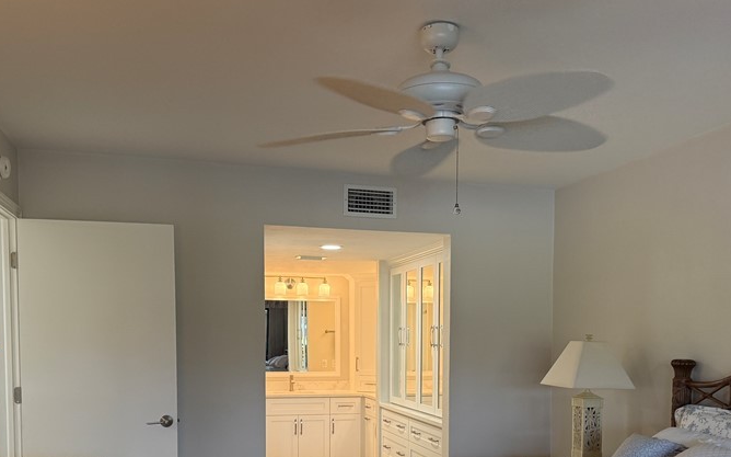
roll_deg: -0.4
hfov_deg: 50.3
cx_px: 406
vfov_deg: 31.7
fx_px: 777
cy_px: 377
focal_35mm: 39
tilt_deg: -3.7
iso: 200
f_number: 1.78
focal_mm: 6.76
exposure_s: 1/120
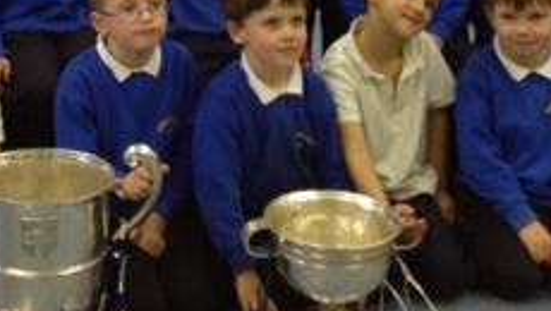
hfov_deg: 20.0
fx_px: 1550
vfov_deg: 11.1
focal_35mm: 106
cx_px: 134
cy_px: -139
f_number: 2.4
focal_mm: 4.28
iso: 160
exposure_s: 1/20
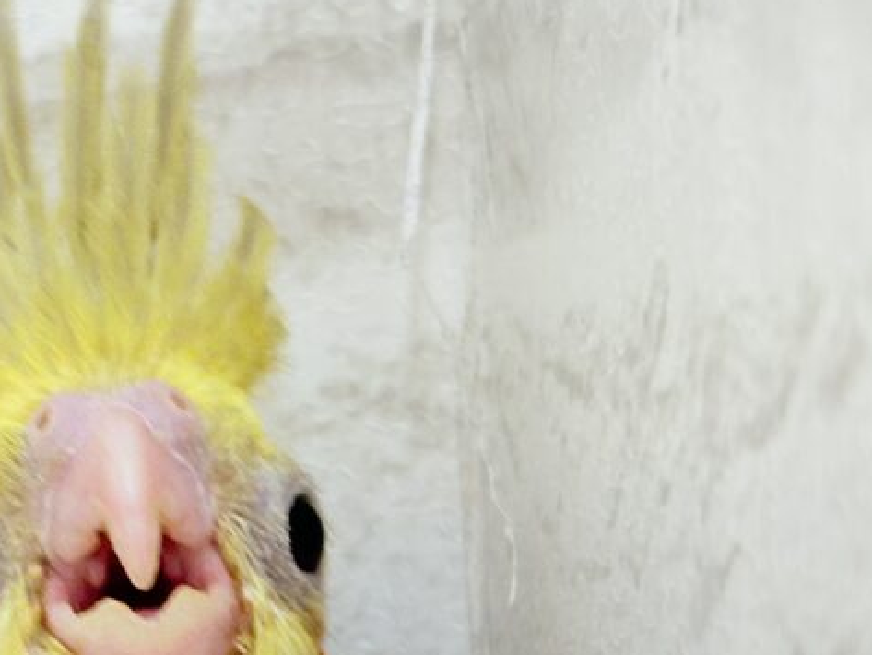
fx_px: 3326
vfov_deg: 11.1
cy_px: 701
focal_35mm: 132
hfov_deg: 14.7
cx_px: -33
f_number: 1.6
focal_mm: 5.96
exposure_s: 1/100
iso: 125
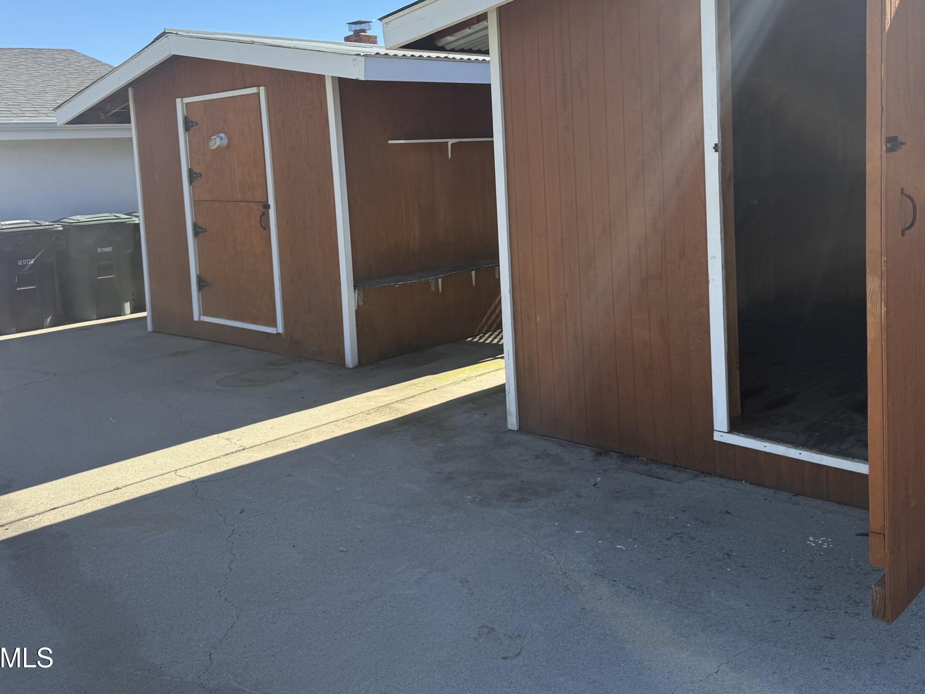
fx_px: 882
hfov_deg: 55.1
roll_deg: +3.1
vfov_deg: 42.3
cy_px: 224
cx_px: 529
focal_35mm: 33
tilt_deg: -4.4
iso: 80
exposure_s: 1/2053
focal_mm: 6.76
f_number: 1.78
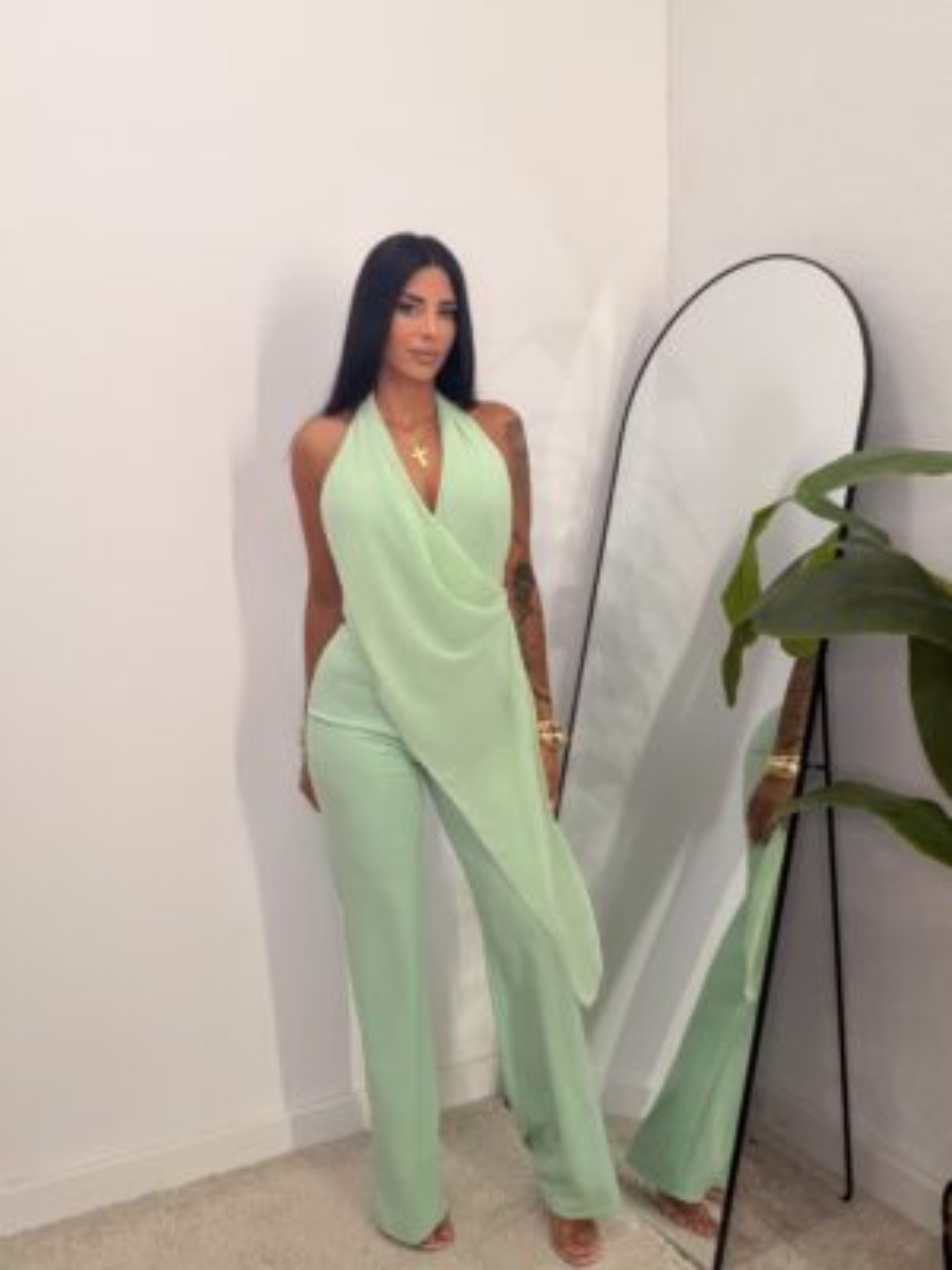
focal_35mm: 30
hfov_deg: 46.8
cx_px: 476
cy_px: 635
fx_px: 1100
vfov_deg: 60.0
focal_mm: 2.71
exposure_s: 1/112
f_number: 1.9
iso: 80
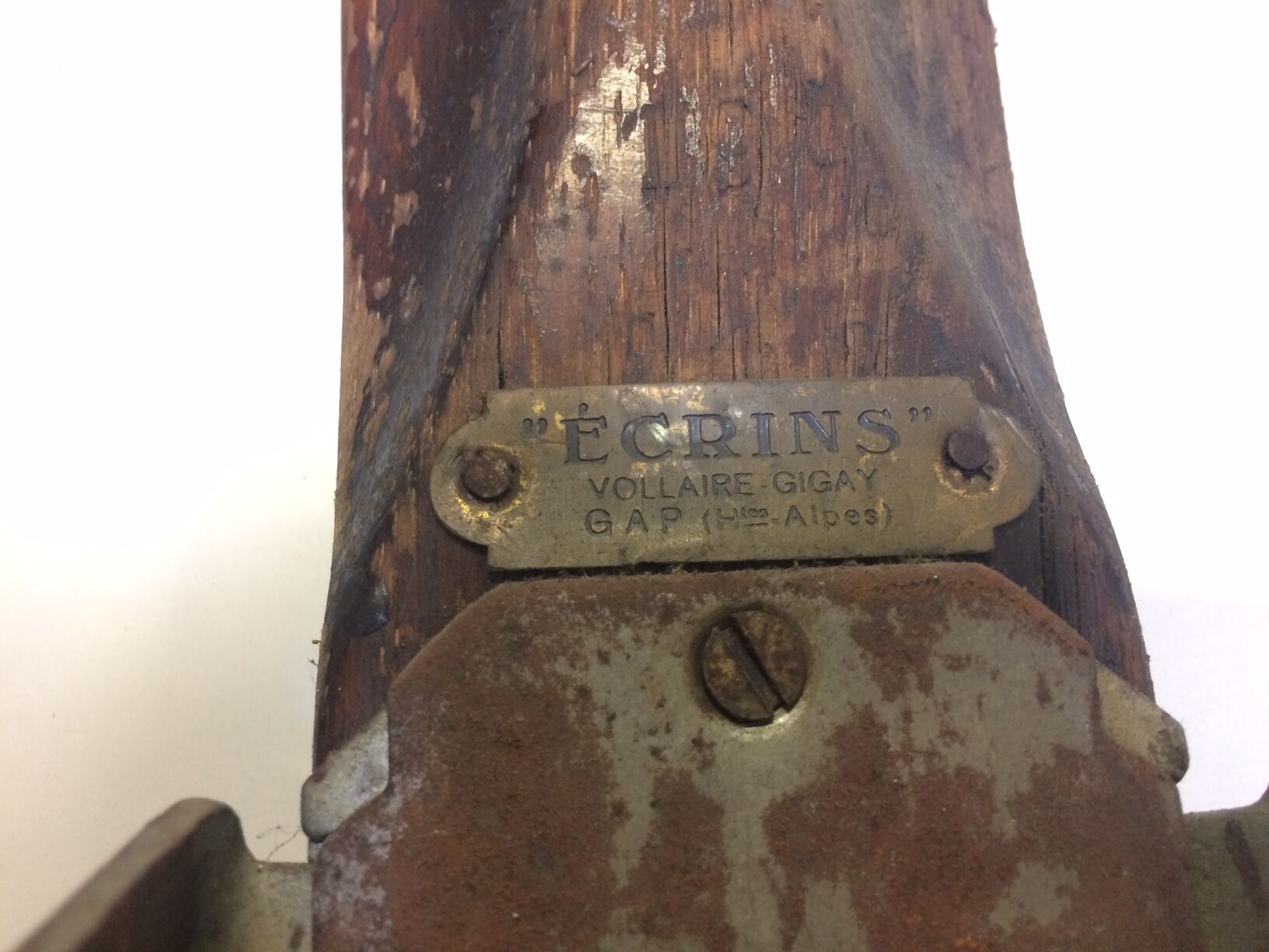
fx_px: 1063
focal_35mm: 29
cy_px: 476
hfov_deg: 61.7
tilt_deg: -78.8
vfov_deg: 48.2
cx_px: 634
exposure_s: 1/33
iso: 200
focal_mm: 4.15
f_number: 2.2
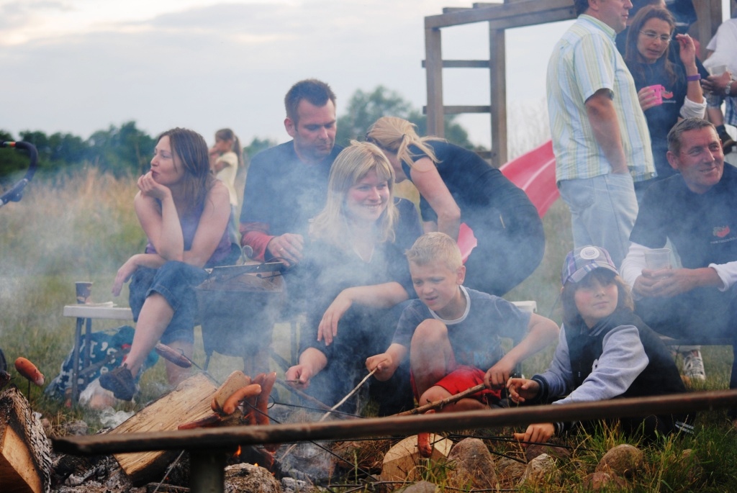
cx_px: 368
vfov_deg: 13.1
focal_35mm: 105
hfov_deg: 19.4
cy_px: 246
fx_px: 2152
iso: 200
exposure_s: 1/200
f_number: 4
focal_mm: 70
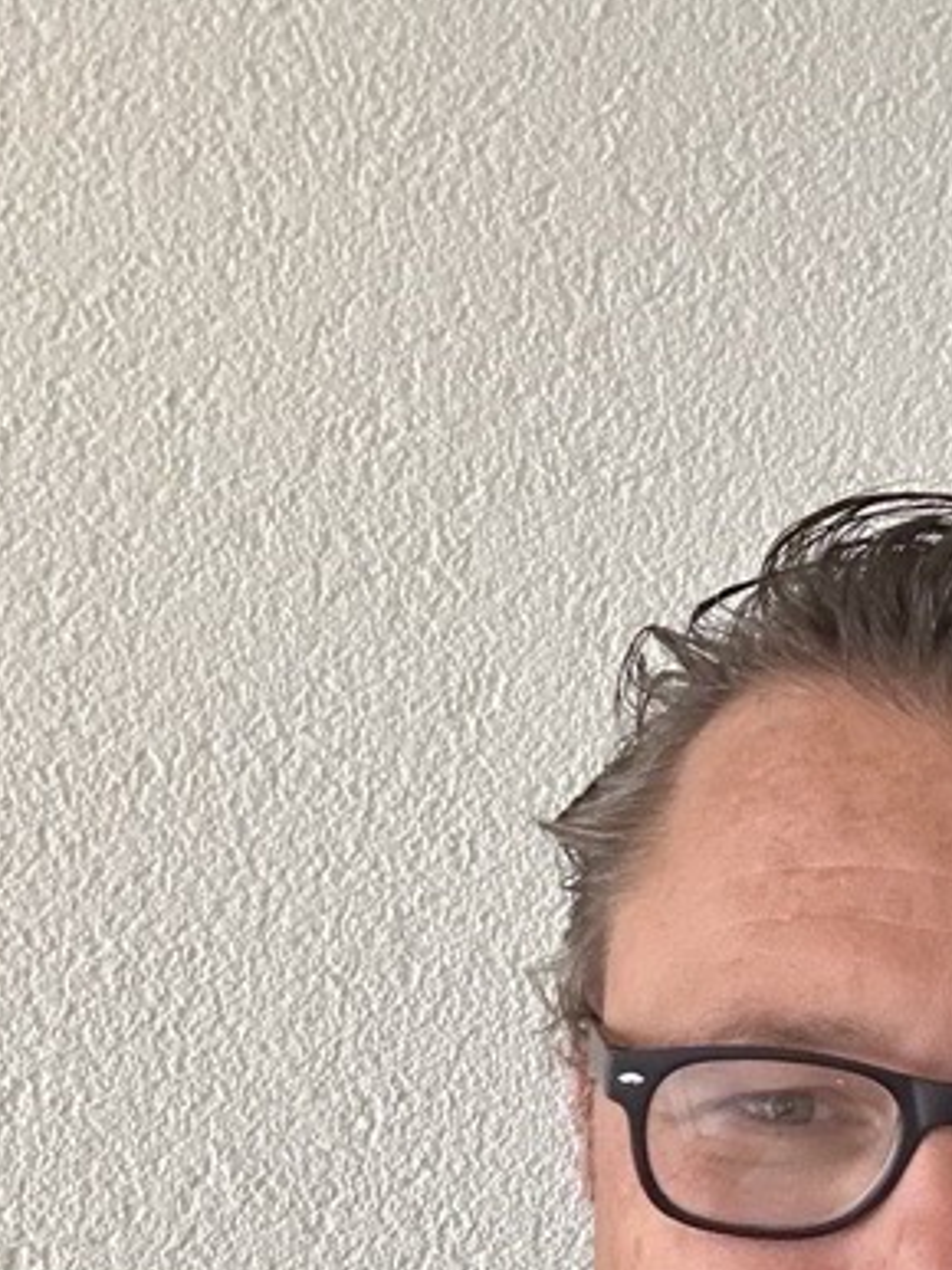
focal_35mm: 62
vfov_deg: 29.9
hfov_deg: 22.8
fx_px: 2275
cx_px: 922
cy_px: 1149
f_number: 1.9
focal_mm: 2.69
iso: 640
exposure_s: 1/30
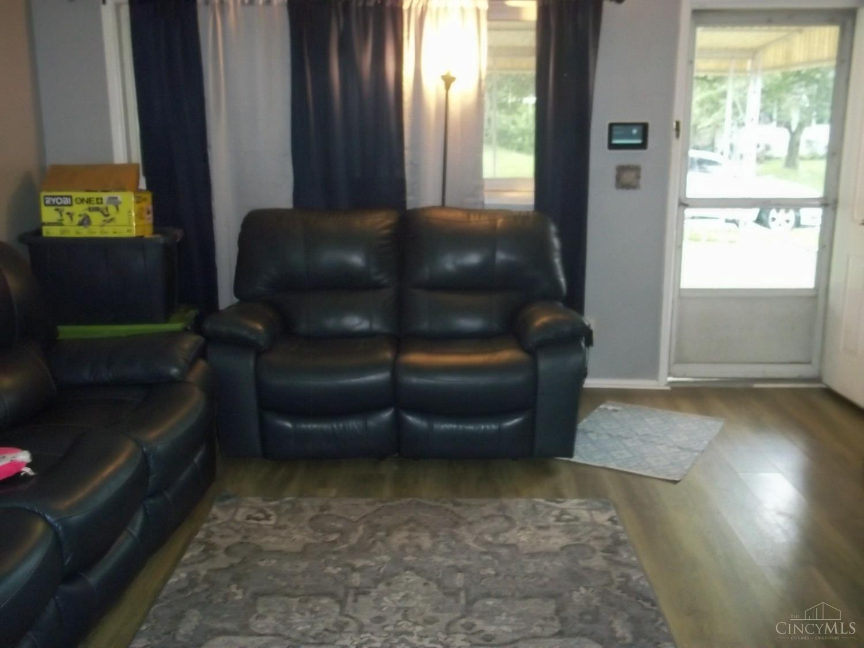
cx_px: 432
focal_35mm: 36
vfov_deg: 39.7
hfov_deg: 51.4
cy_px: 324
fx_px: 899
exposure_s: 1/30
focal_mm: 6.5
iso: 400
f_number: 3.1
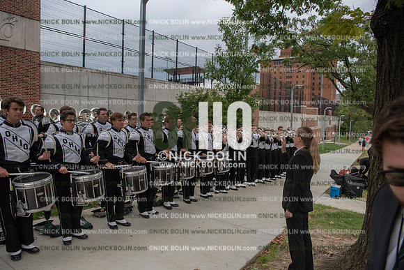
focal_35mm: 24
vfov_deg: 53.2
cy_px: 135
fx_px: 269
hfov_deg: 73.7
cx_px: 202
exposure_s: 1/4000
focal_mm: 24
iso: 1250
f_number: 5
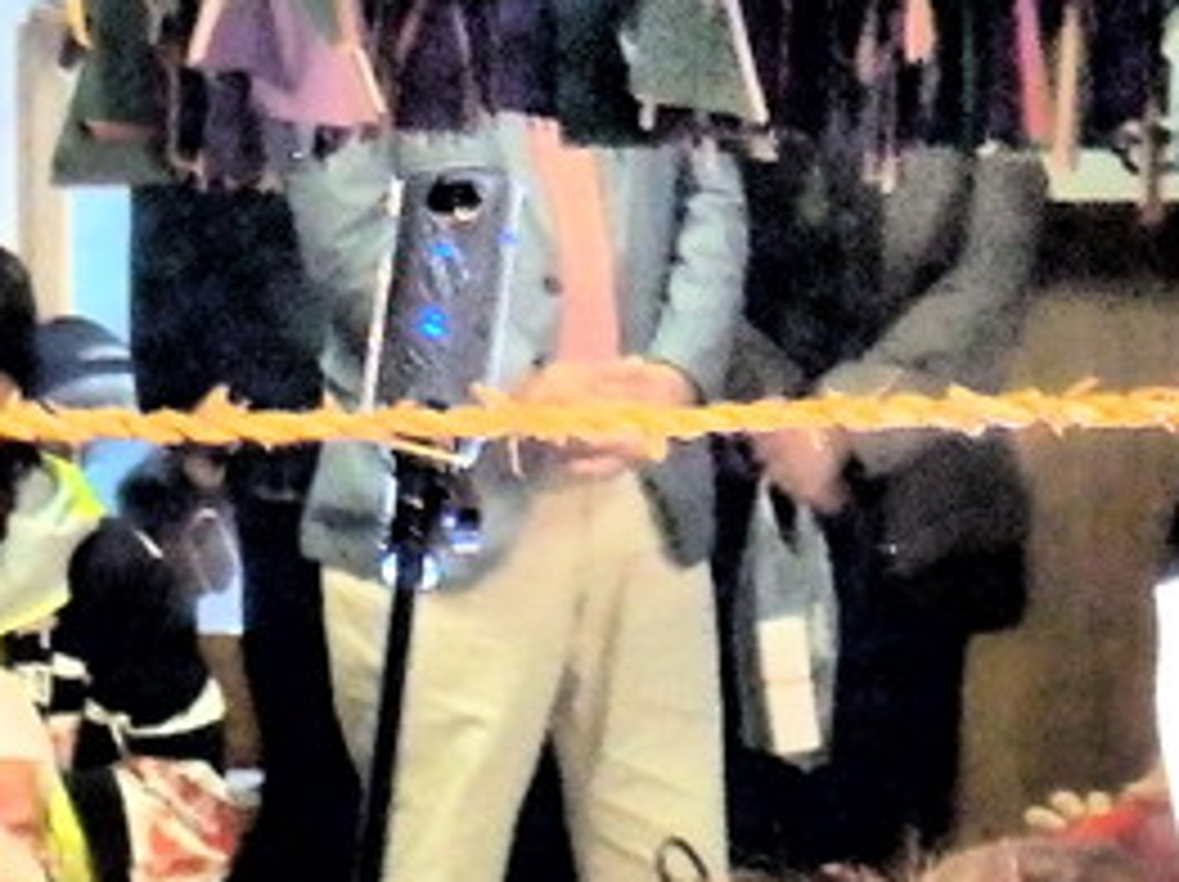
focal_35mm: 367
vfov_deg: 4.0
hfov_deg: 5.4
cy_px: 1548
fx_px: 12488
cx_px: 342
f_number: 4.6
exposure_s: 1/13
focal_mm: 14.4
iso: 1000
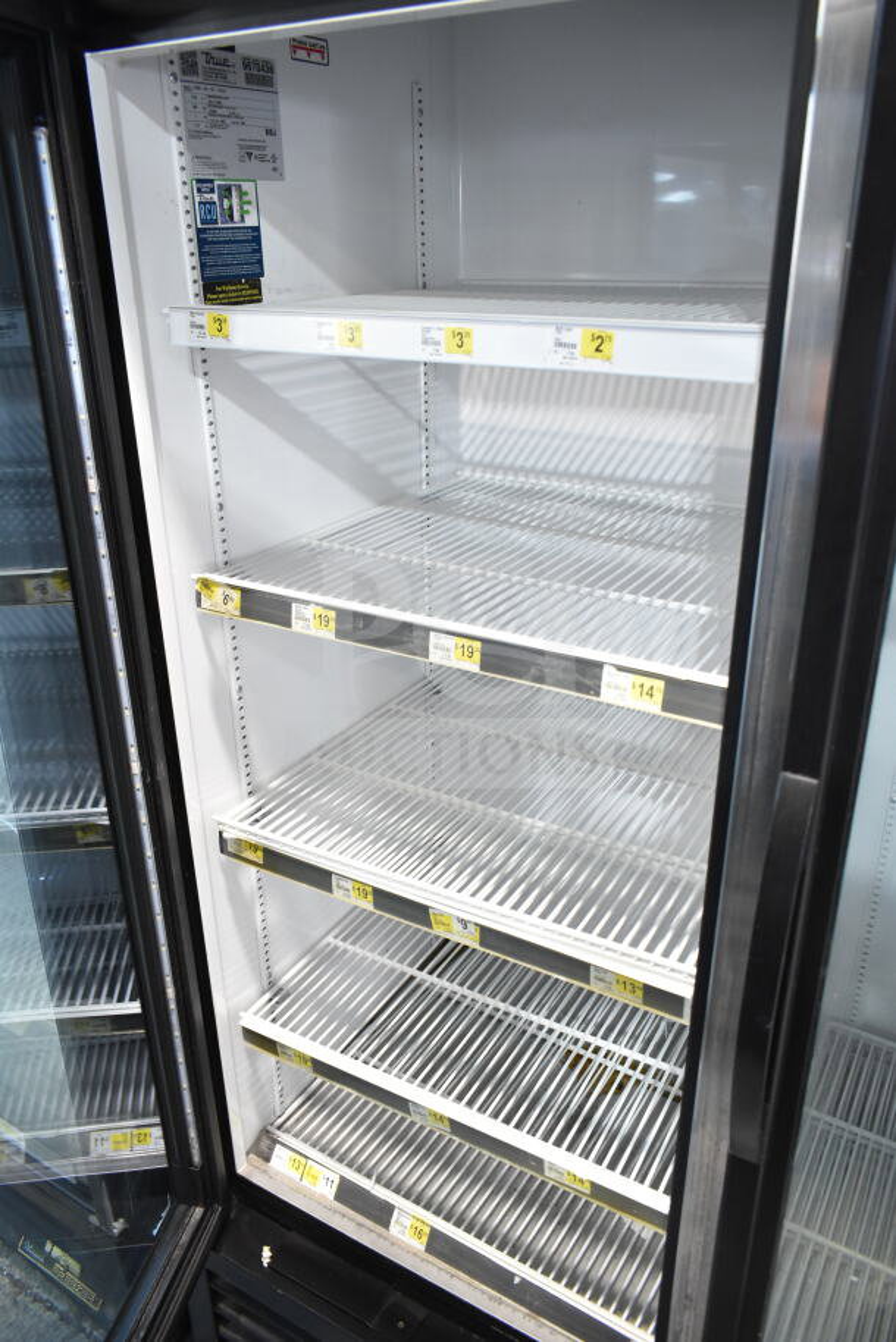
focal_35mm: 27
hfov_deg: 48.0
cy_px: 671
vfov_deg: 67.4
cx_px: 448
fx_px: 1007
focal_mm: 18
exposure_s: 1/50
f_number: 3.5
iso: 1600
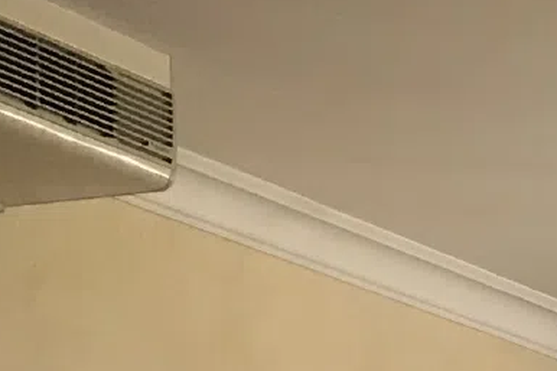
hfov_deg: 10.5
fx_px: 2799
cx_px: 1087
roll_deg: +0.3
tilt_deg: -0.3
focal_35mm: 181
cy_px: 995
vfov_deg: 7.0
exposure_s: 1/25
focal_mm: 3.99
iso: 40
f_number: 1.8
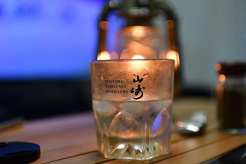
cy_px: 80
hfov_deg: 39.6
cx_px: 134
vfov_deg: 27.0
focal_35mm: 50
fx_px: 342
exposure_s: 1/60
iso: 110
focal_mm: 30
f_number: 1.4
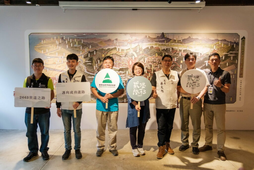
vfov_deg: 49.6
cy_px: 85
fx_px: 183
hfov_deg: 69.4
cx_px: 127
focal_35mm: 26
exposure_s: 1/200
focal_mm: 17
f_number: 2.8
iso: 800
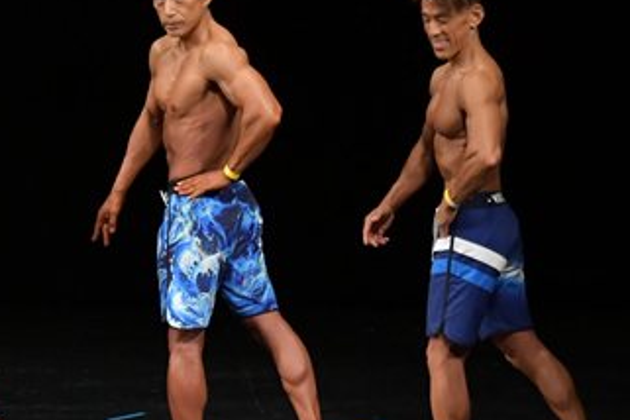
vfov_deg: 3.1
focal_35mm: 442
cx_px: 205
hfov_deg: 4.7
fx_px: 7734
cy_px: 226
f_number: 5.6
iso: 3200
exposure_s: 1/400
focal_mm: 122
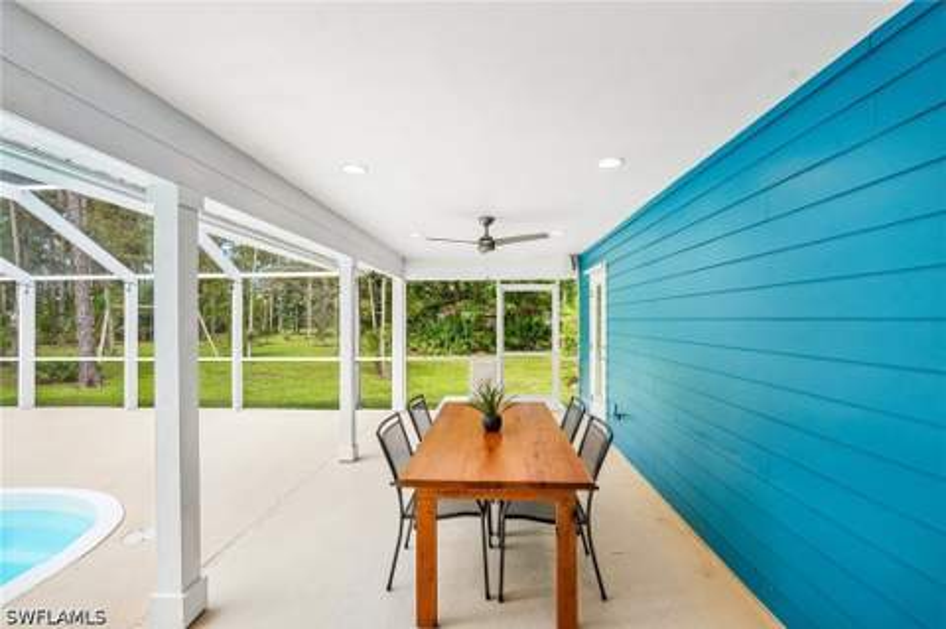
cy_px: 314
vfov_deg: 71.9
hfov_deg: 95.0
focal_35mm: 16
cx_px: 473
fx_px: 433
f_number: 8
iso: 400
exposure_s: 1/125
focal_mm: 16.5
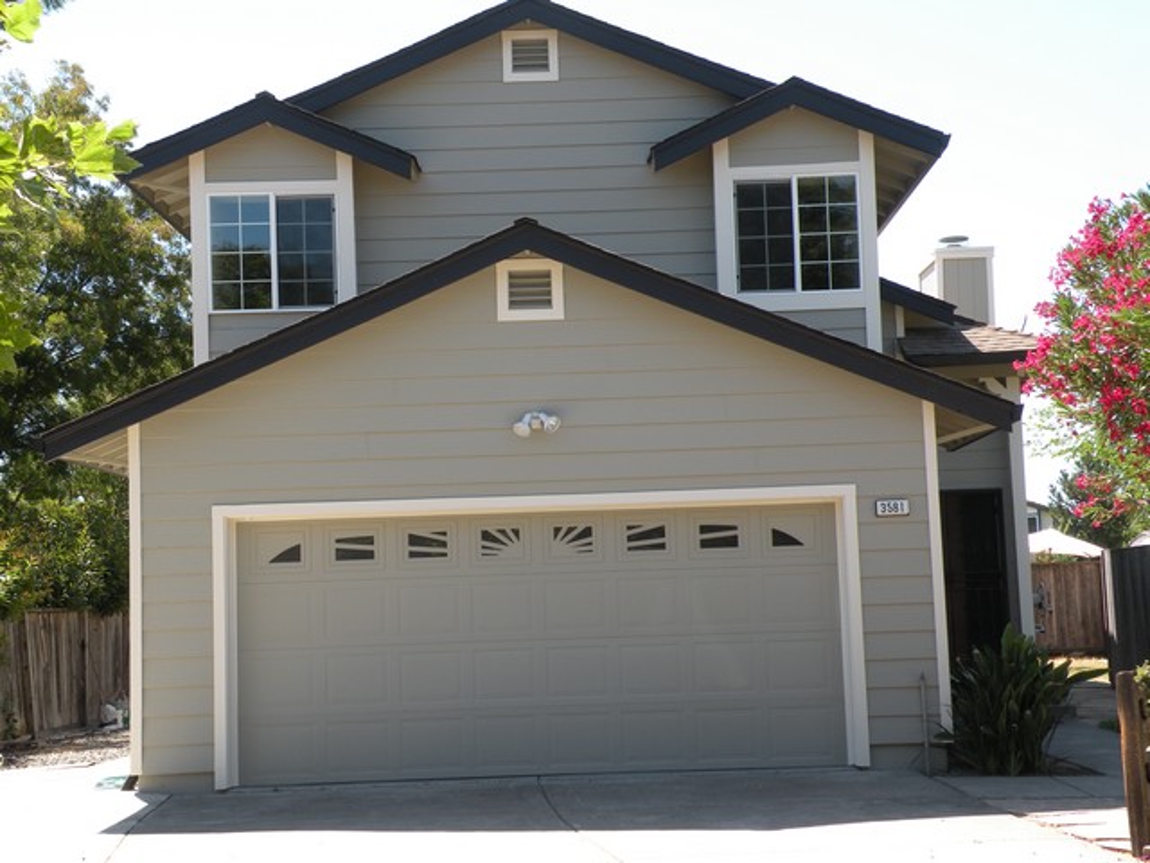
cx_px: 575
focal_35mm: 56
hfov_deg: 34.3
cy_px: 432
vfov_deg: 26.1
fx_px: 1860
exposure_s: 1/140
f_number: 5
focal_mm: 9.8
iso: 64
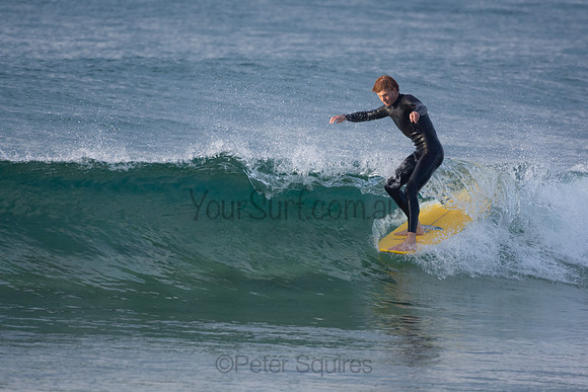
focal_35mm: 750
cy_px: 196
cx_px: 294
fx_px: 12252
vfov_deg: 1.8
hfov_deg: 2.7
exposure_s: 1/1250
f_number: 5.6
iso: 720
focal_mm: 500
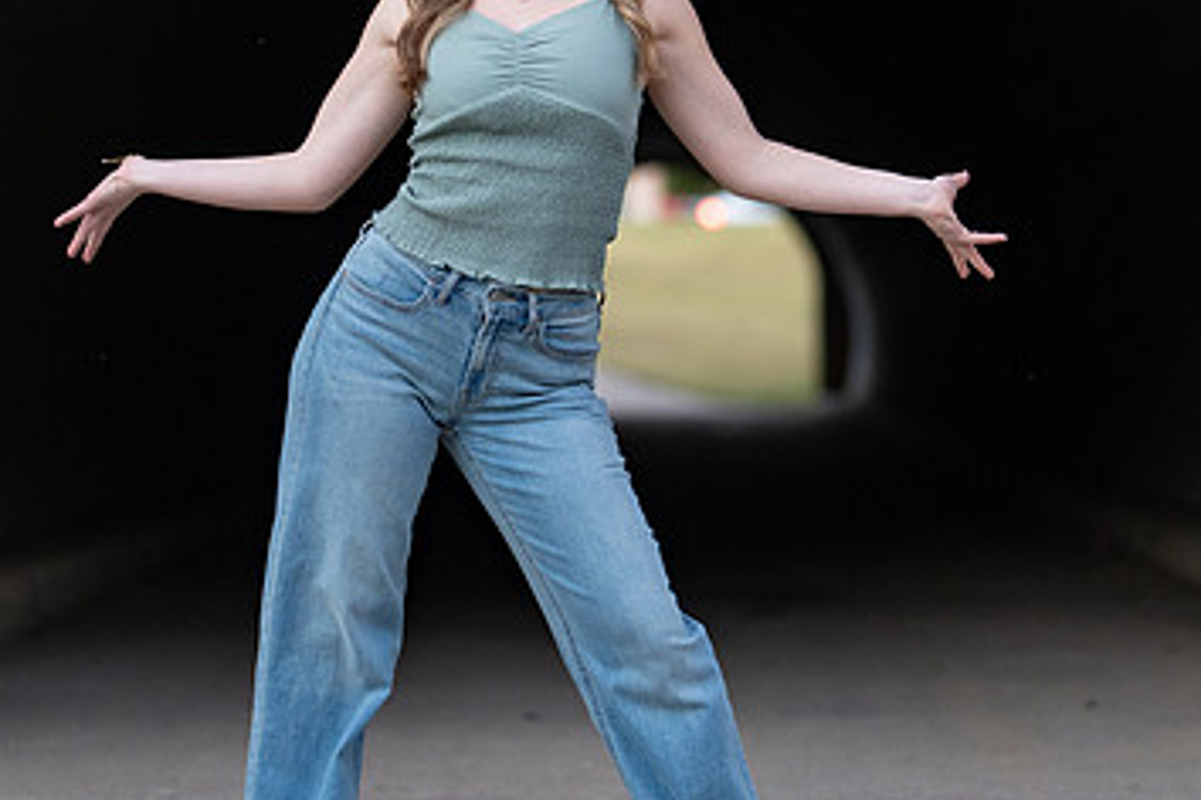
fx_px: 3903
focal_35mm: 117
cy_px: 267
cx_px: 637
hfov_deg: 17.5
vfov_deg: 11.7
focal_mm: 50
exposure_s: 1/400
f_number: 1.2
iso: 640
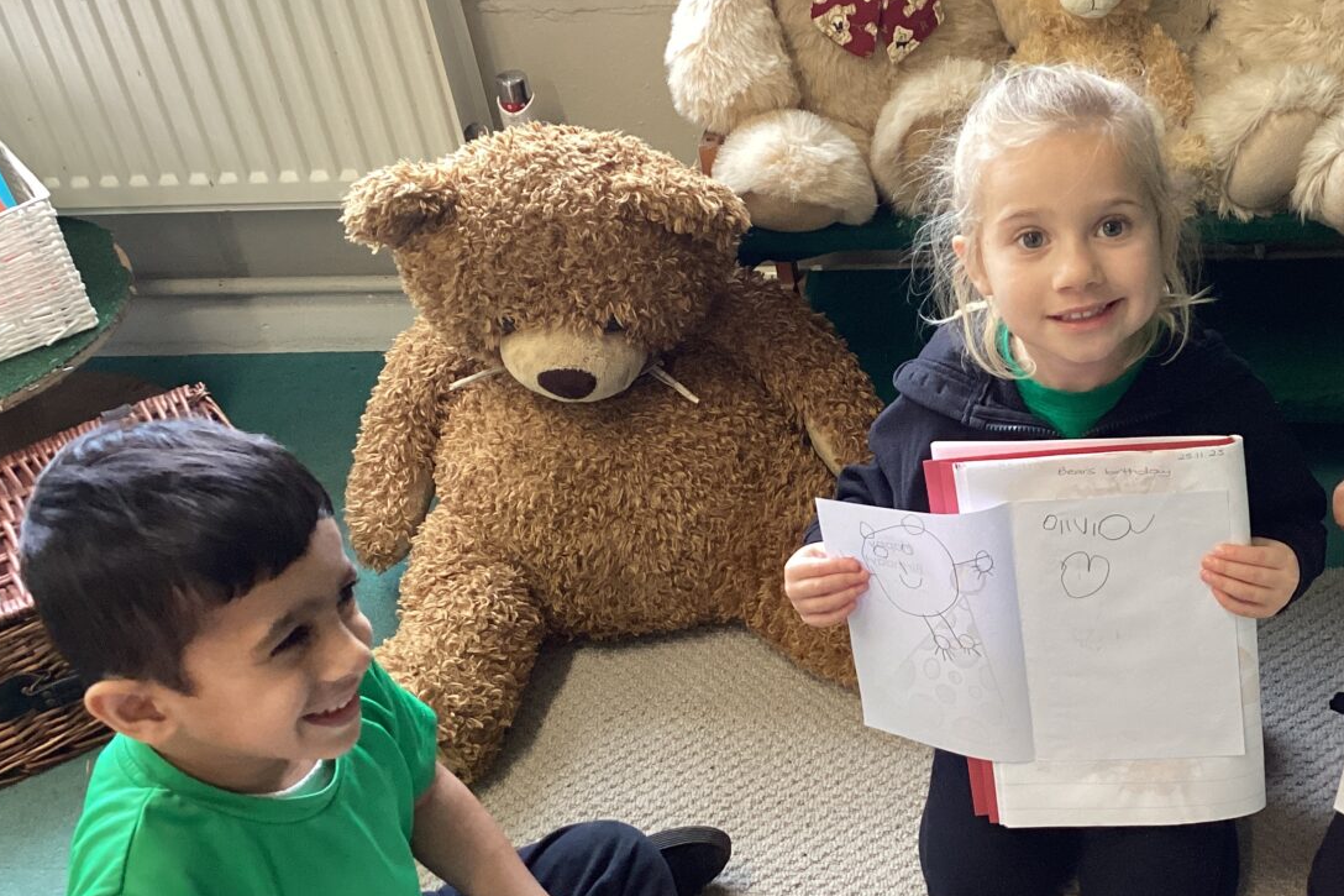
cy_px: 490
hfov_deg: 40.5
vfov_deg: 28.1
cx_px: 922
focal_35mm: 48
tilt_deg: -37.3
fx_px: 1792
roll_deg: +5.5
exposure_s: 1/50
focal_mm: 3.3
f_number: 2.4
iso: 200
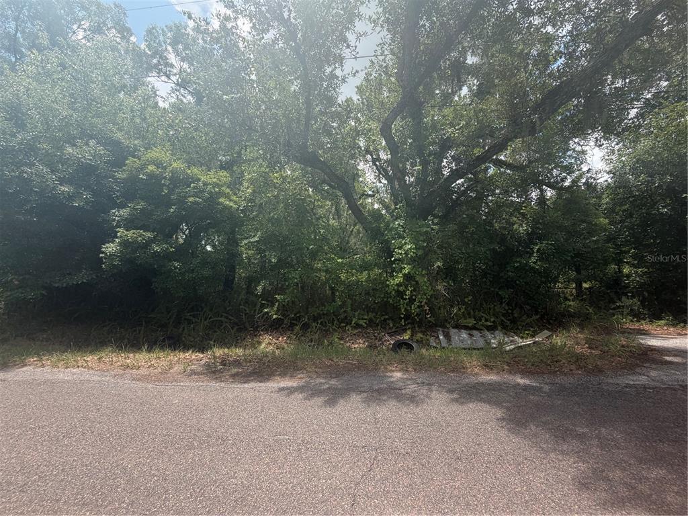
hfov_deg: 102.1
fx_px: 278
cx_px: 344
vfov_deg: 85.7
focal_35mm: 14
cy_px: 258
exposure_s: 1/522
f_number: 2.2
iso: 40
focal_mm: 2.22
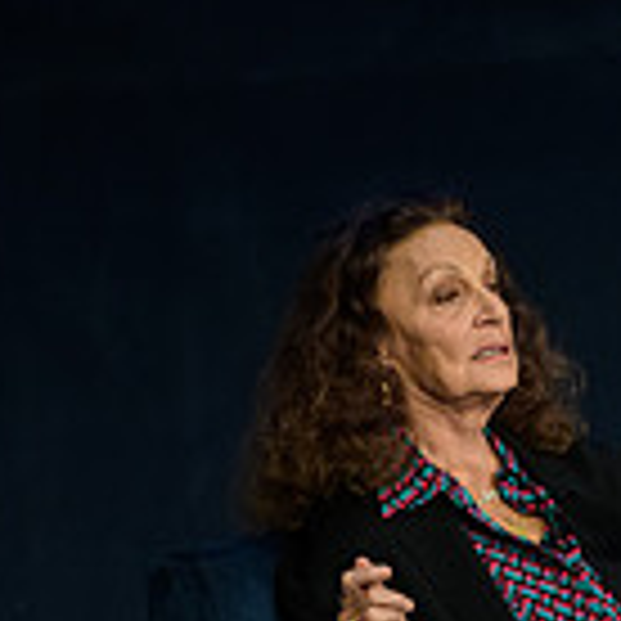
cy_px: 610
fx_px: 14532
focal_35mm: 716
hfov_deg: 2.4
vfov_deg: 2.4
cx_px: 986
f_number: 3.2
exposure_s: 1/200
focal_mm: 200
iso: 1000
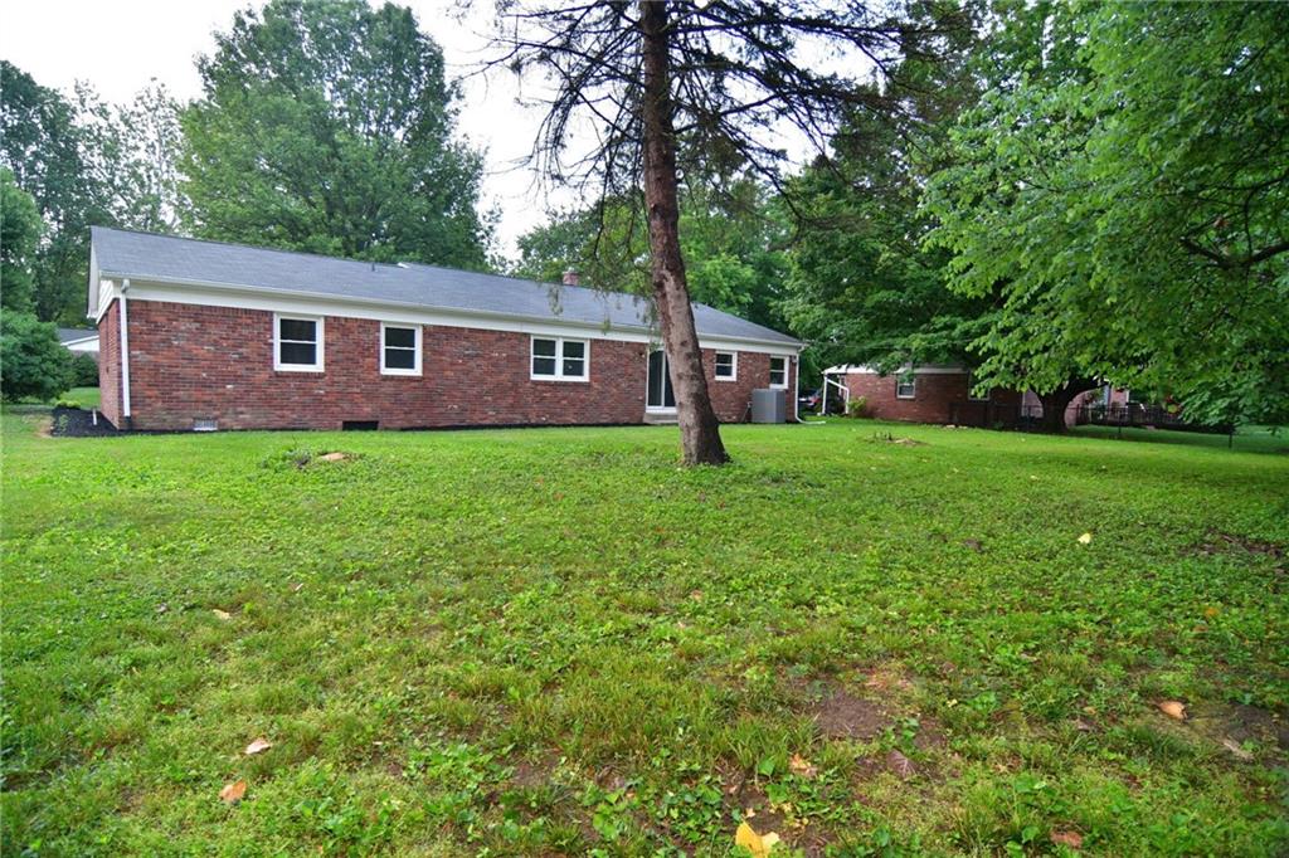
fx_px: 644
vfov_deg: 67.3
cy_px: 429
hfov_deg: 90.0
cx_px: 644
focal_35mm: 18
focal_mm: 12
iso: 200
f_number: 4
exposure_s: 1/50
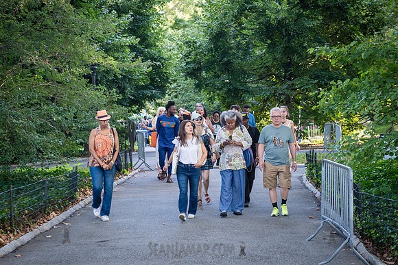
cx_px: 211
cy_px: 144
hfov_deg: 25.7
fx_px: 872
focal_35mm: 79
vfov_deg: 17.3
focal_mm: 62
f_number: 3.5
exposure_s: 1/250
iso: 2000
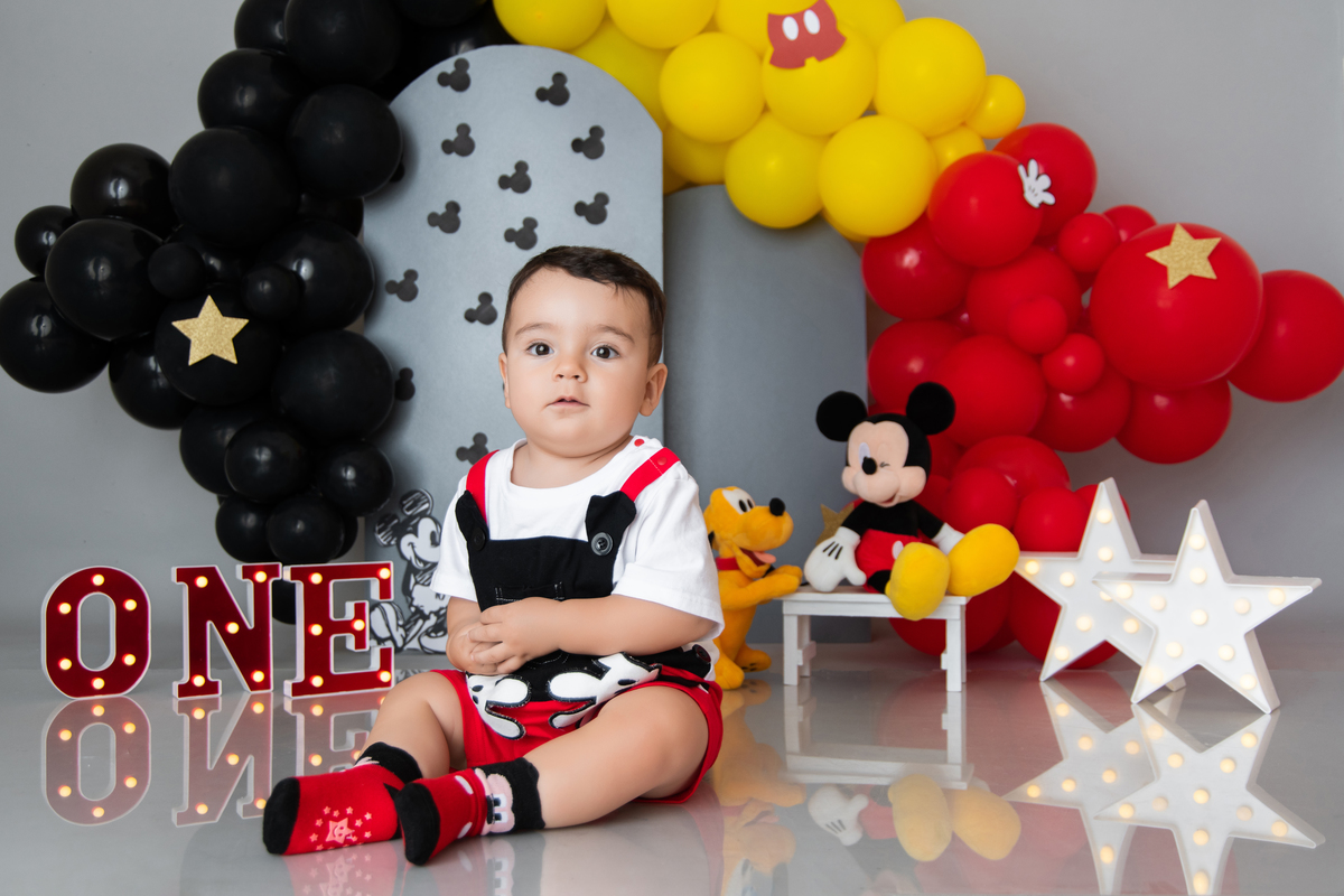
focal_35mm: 38
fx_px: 1419
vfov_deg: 35.1
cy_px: 448
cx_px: 672
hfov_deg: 50.7
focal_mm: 38
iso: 200
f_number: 5
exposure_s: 1/160
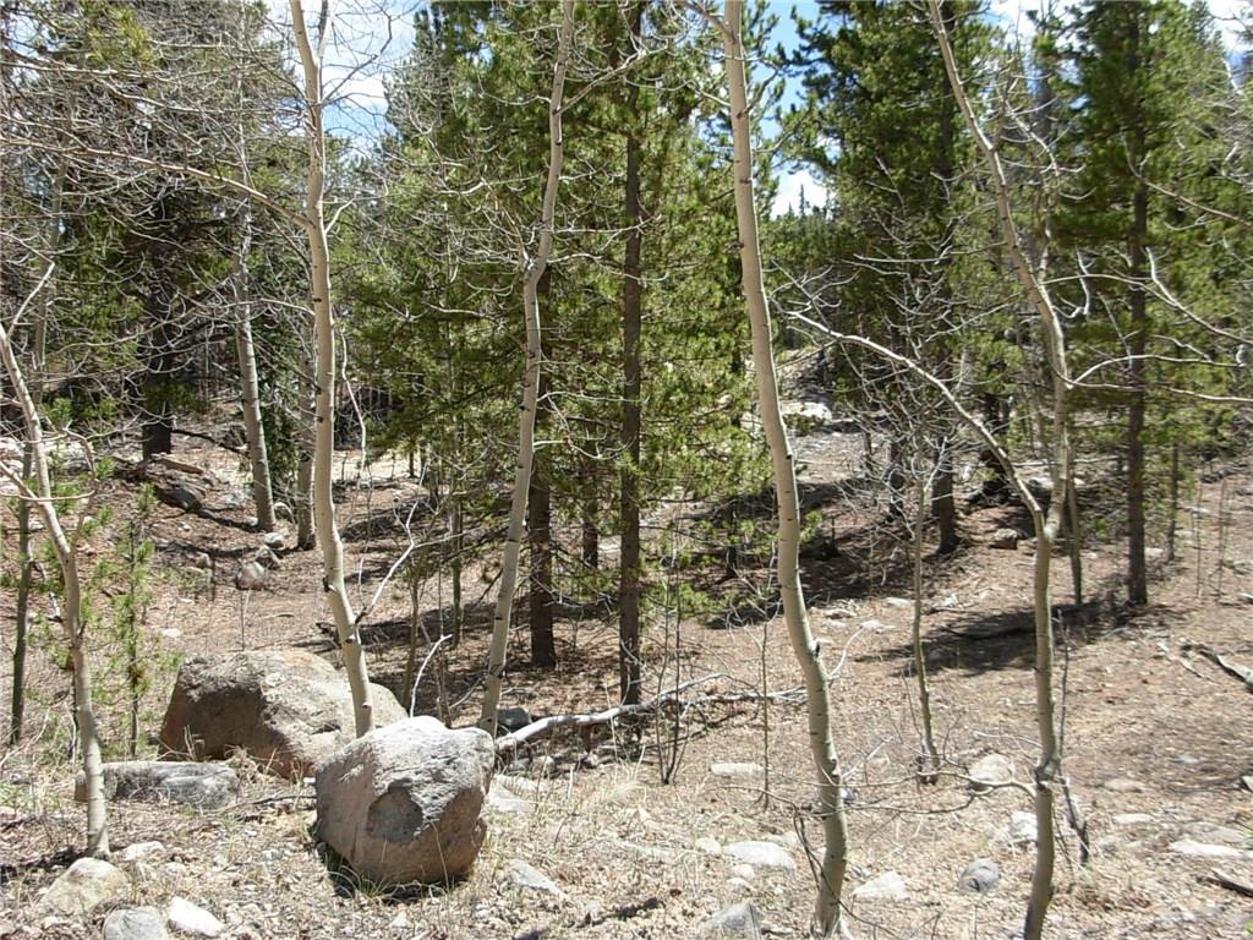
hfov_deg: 49.0
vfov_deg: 37.7
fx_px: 1375
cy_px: 470
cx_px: 626
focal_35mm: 38
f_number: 2.9
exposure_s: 1/558
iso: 79
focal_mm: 6.3
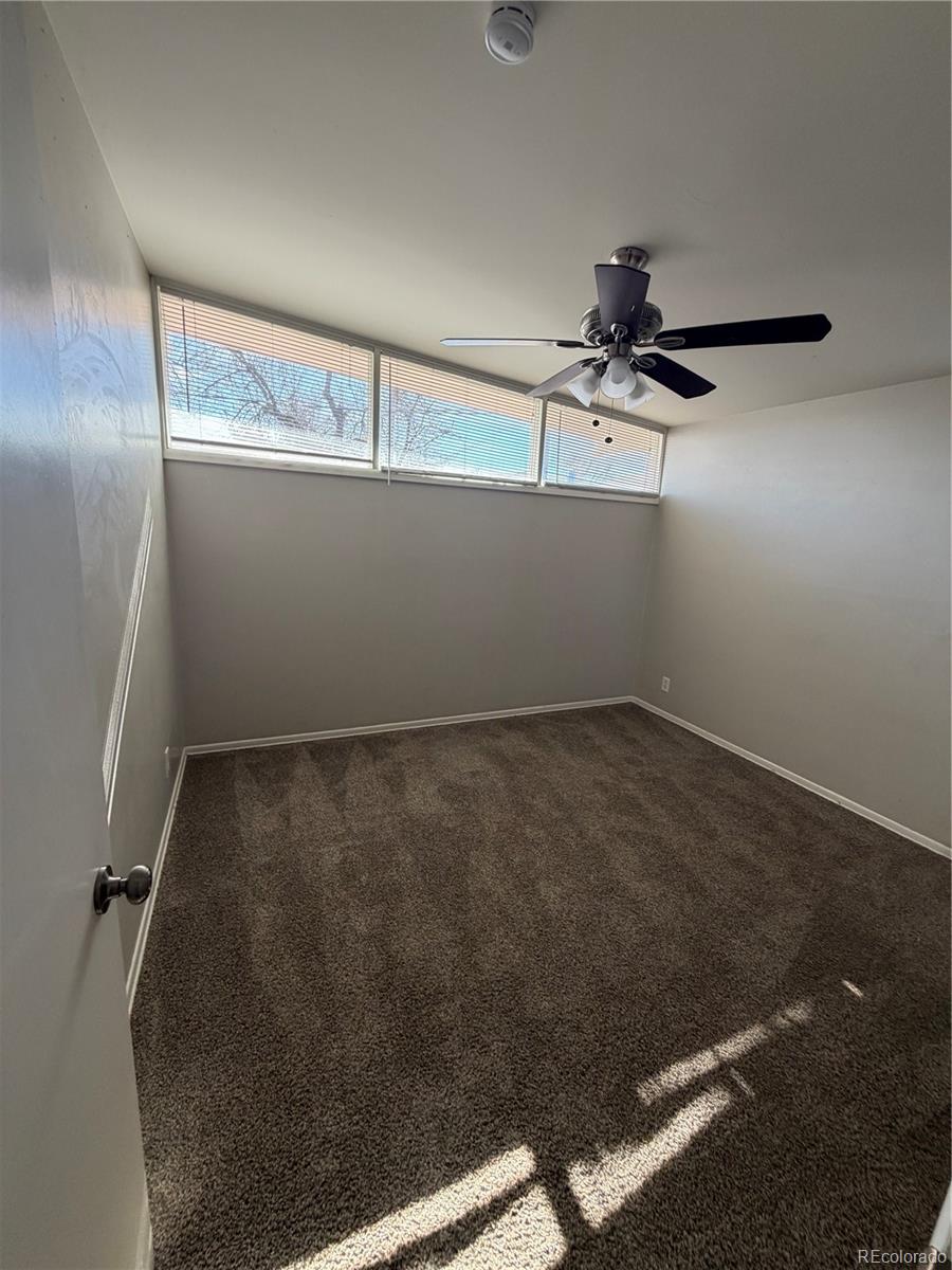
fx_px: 513
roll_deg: -2.8
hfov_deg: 85.7
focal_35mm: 14
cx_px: 476
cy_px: 635
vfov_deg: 102.1
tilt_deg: -12.4
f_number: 2.2
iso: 100
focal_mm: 2.22
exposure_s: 1/121
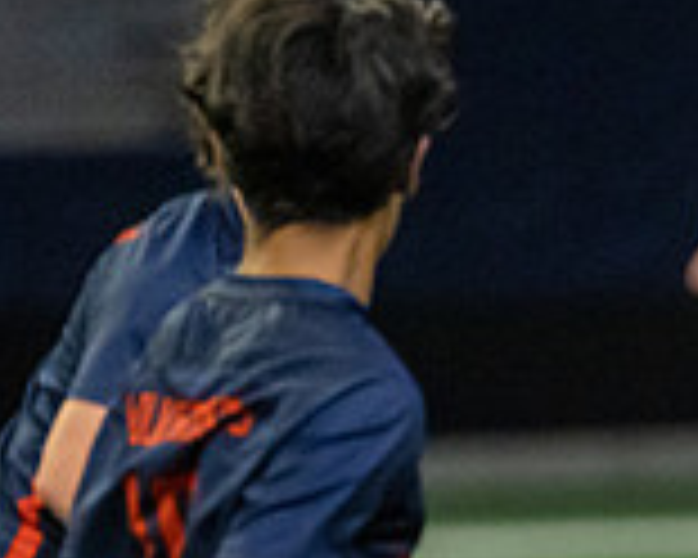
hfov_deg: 2.1
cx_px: 1257
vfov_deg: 1.7
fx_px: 18820
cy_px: 703
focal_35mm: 911
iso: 5000
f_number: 2.8
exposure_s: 1/1250
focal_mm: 180
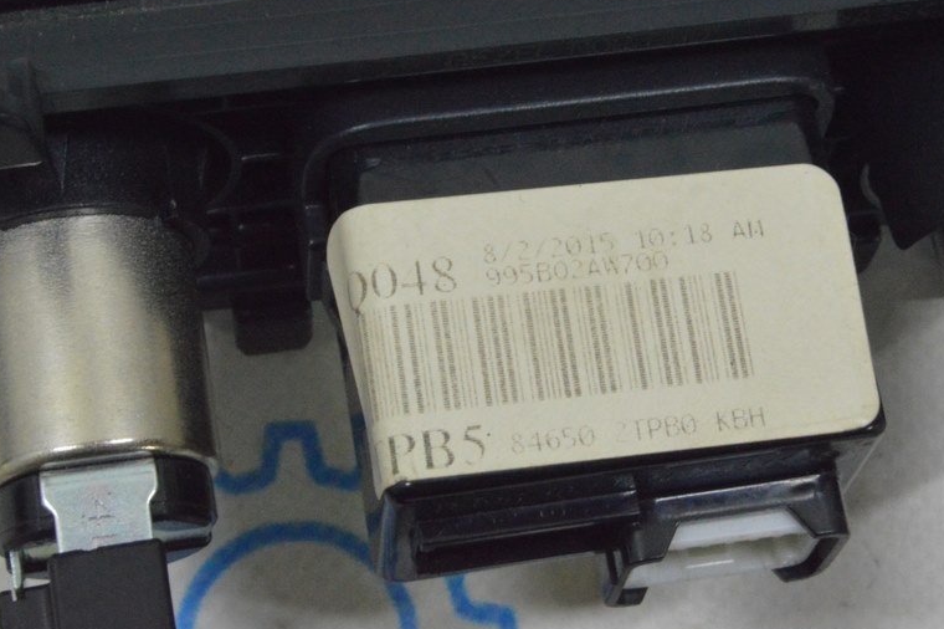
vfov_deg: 13.5
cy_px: 226
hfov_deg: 20.2
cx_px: 612
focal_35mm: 101
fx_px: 2647
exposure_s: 1/20
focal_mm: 50
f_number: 20
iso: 6400
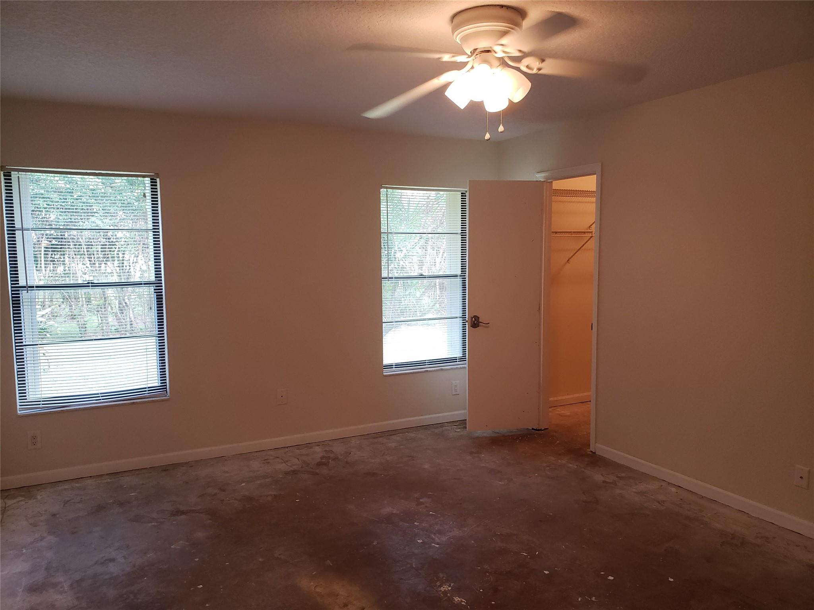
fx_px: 611
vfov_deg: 53.1
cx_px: 407
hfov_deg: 67.3
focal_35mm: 26
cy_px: 305
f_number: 2.4
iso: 250
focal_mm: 4.3
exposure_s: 1/60
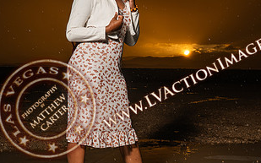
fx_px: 476
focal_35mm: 67
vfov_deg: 19.4
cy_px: 81
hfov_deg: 30.6
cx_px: 135
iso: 100
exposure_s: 1/160
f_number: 7.1
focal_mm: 32
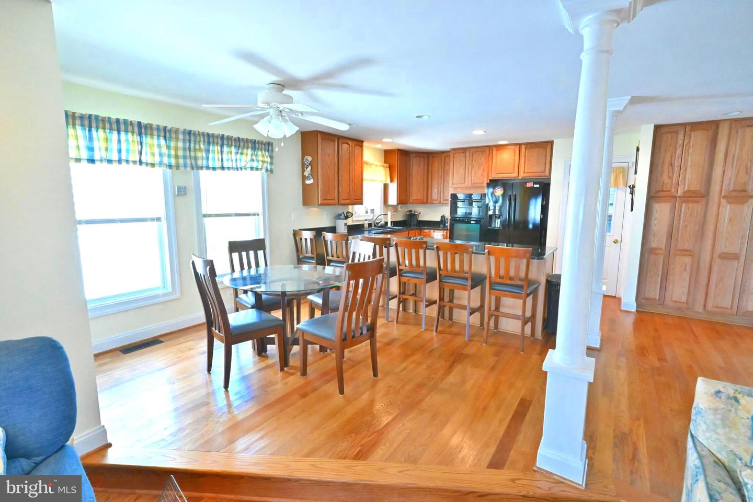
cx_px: 376
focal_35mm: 17
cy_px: 251
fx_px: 356
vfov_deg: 70.4
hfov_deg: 93.3
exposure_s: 1/80
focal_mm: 17
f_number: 9
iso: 20000
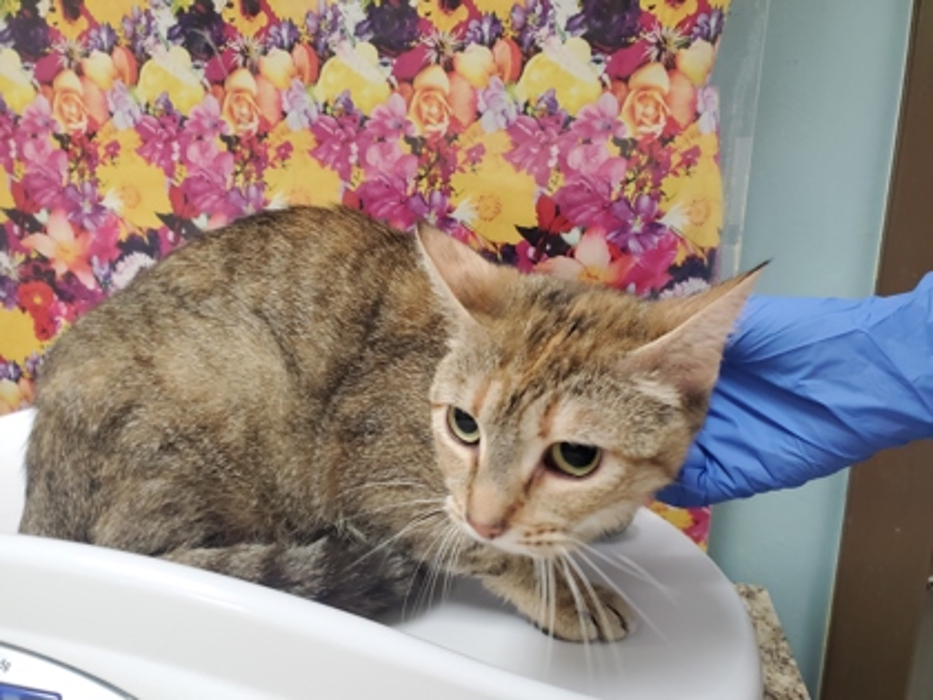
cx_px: 466
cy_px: 350
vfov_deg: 53.1
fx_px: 701
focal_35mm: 26
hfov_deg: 67.3
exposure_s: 1/60
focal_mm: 4.3
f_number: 2.4
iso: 250
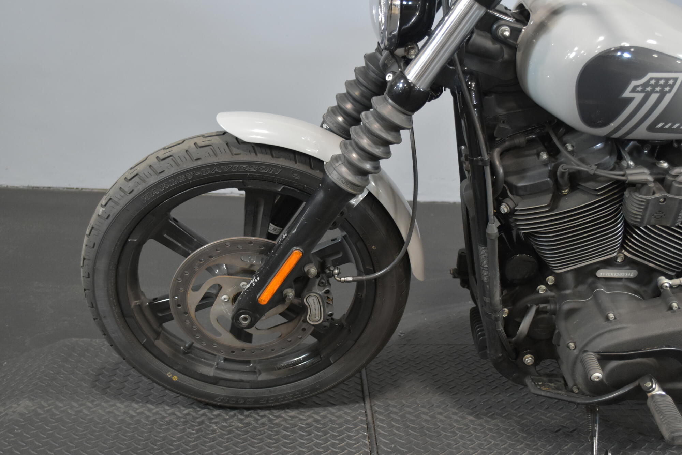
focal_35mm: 44
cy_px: 228
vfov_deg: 30.9
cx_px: 341
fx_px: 824
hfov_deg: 44.9
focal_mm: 29
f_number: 4.5
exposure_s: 1/25
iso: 1600
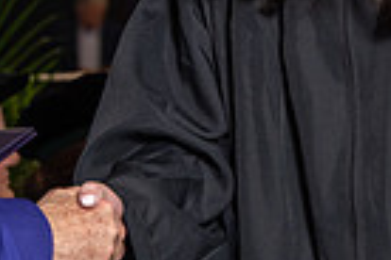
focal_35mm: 356
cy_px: -66
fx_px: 3866
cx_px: 156
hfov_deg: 5.8
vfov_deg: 3.9
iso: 1000
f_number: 5
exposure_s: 1/200
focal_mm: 85
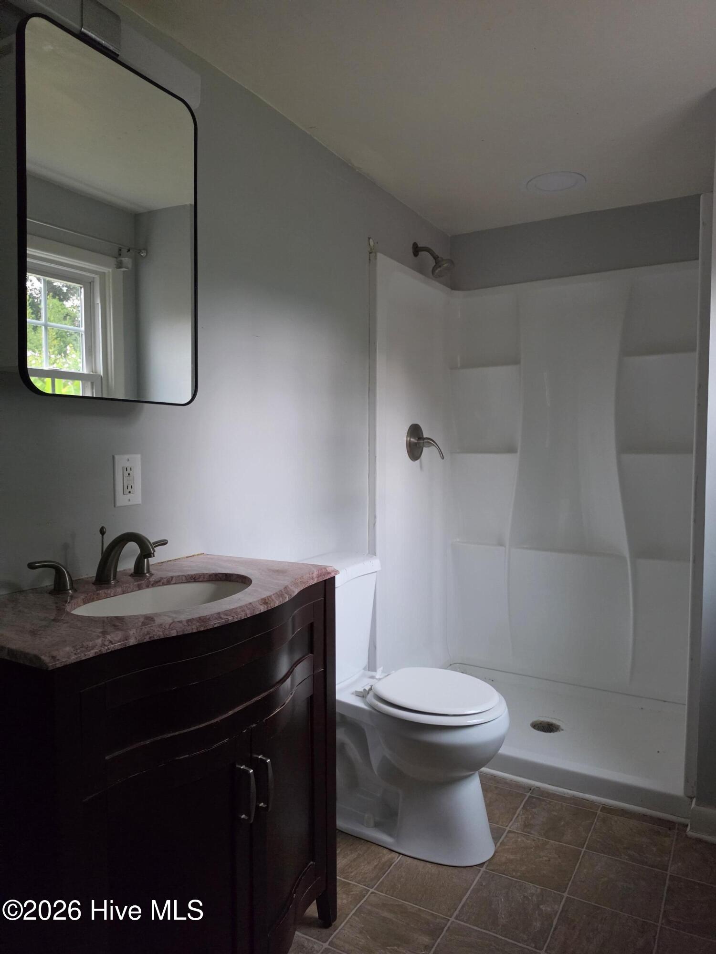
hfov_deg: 58.9
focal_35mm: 23
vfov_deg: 73.9
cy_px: 477
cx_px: 358
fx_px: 634
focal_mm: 6.5
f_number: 1.4
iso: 1250
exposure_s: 1/120
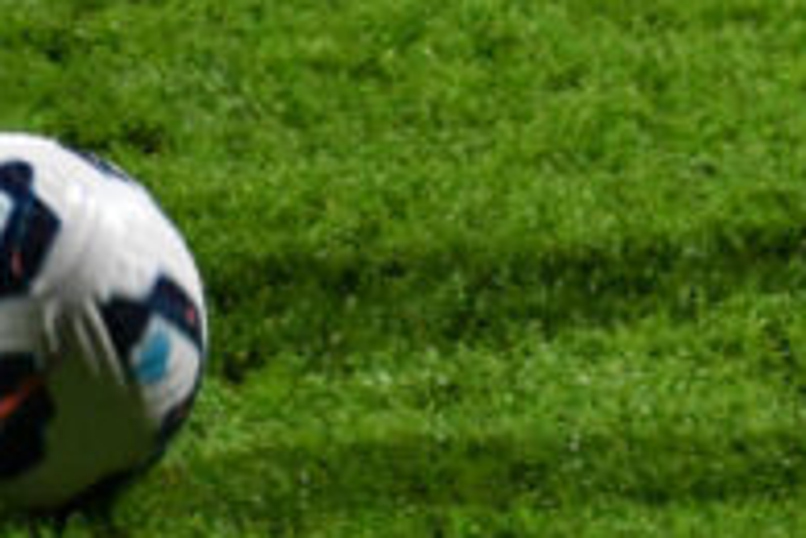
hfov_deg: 3.7
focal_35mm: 550
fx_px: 12313
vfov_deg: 2.5
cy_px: -850
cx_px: 1153
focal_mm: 70
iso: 3200
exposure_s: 1/500
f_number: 4.5
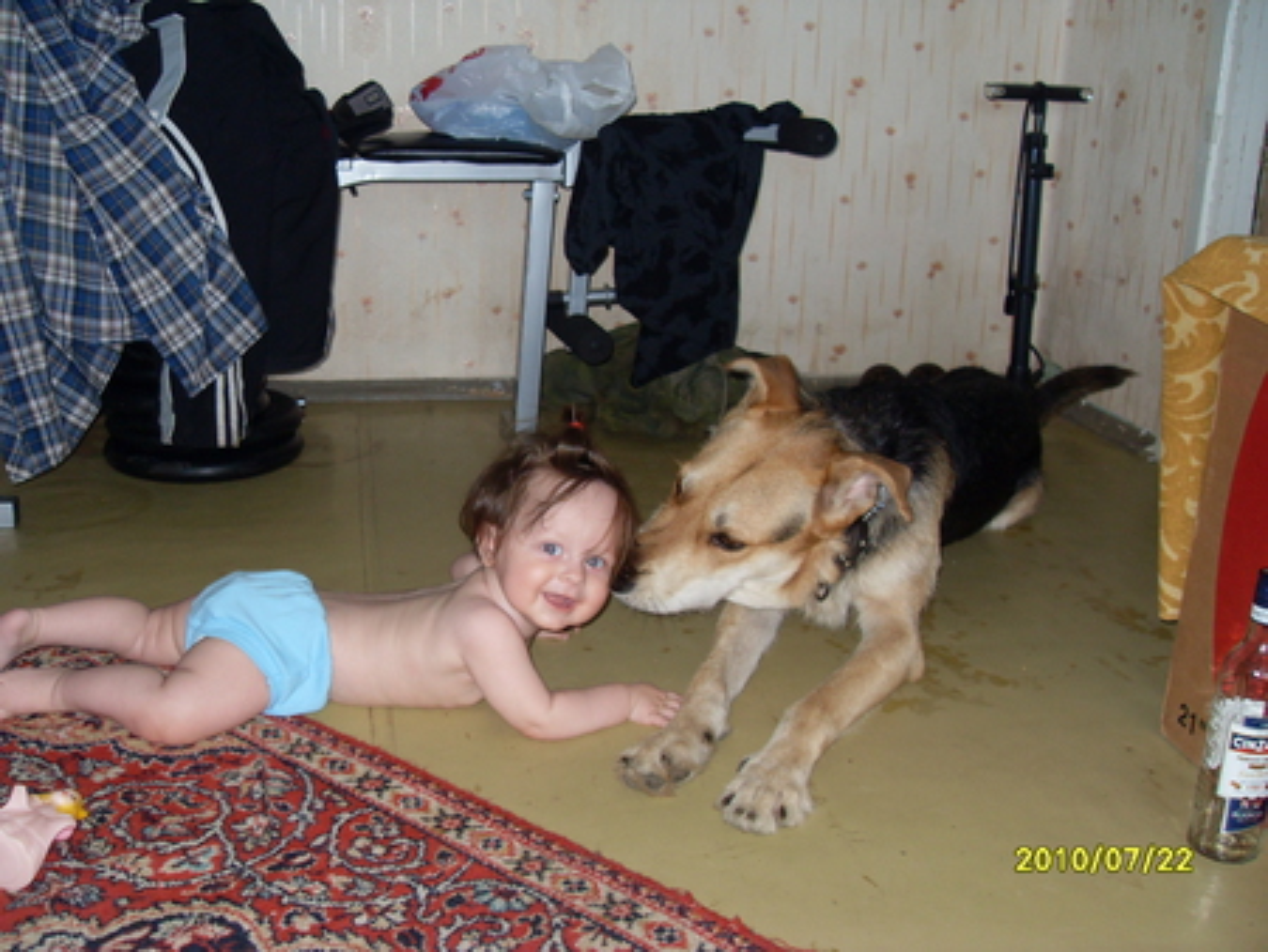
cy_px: 476
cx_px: 634
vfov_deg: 40.7
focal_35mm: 35
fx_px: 1283
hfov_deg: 52.6
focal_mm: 6.3
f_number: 2.8
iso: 100
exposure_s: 1/45
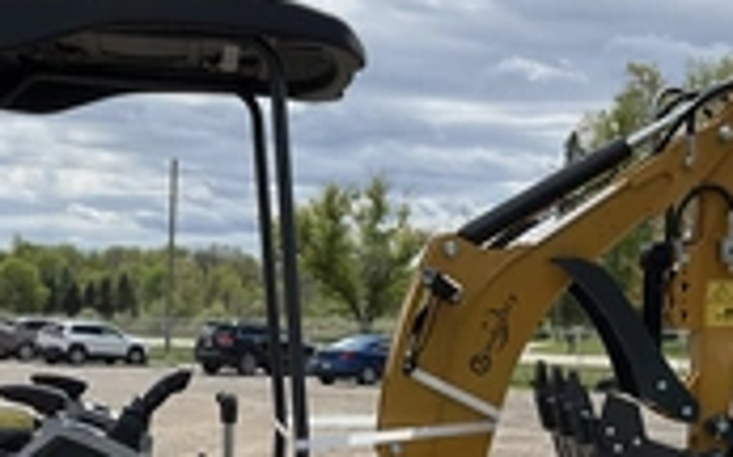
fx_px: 1418
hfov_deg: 28.6
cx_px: 203
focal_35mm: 71
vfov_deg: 17.8
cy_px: 487
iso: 25
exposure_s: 1/2141
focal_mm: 3
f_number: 1.8
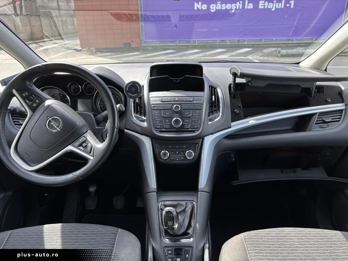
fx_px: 261
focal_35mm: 26
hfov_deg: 67.3
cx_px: 174
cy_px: 130
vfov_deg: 53.1
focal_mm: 5.96
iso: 32
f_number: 1.6
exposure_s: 1/121
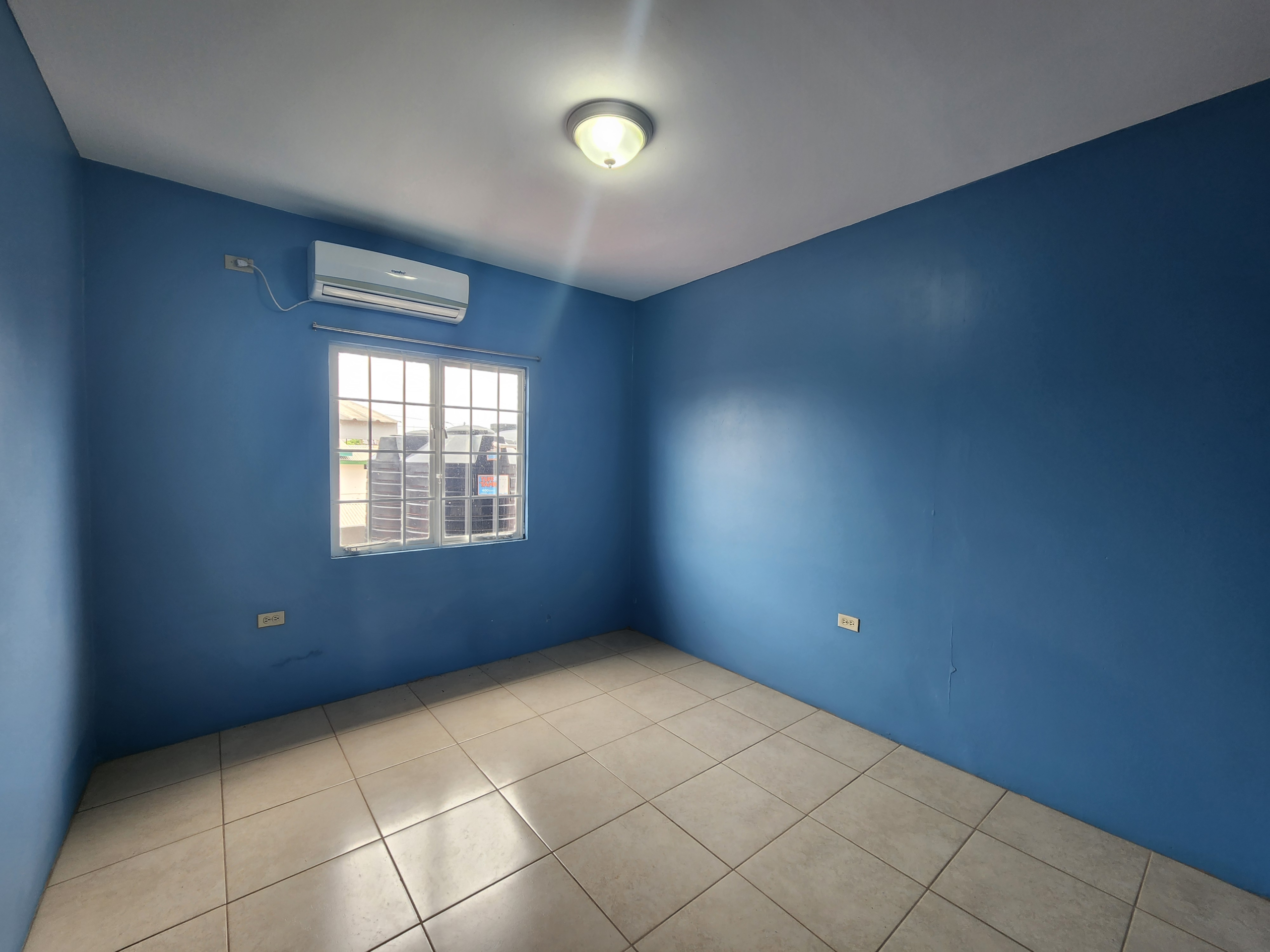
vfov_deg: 89.9
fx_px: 477
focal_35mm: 13
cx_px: 635
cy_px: 476
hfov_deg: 106.2
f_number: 2.2
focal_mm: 2.2
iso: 64
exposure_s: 1/60
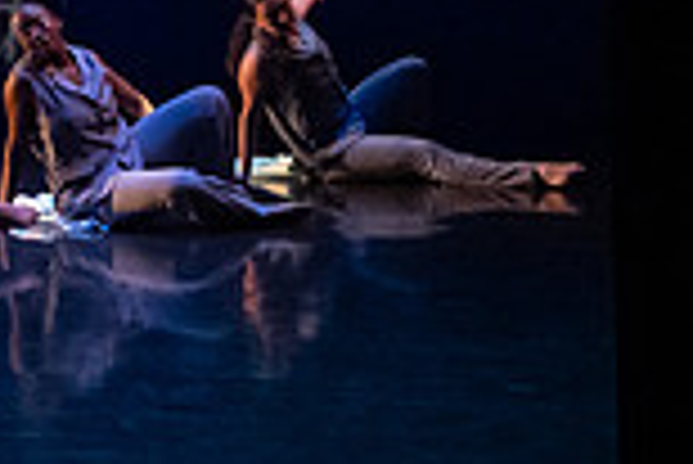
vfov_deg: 8.0
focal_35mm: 171
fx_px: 3295
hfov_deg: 10.8
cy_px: 18
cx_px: -743
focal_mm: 40
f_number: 4.5
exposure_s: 1/400
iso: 6400
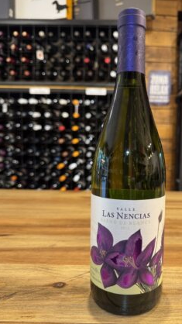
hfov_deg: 42.3
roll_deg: -0.6
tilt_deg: -5.0
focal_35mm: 27
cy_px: 163
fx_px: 232
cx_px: 122
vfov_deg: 69.9
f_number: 1.78
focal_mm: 6.76
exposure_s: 1/50
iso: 160
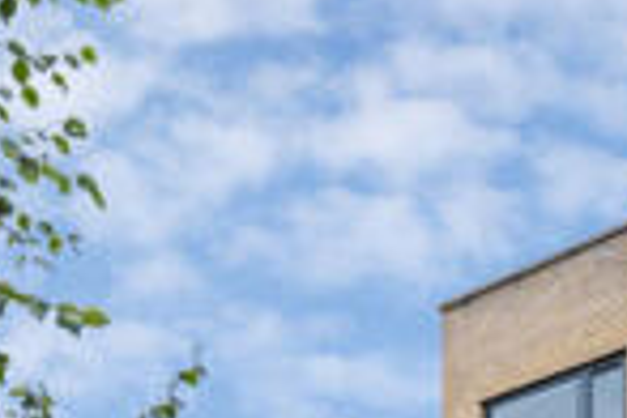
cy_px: 561
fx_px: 1637
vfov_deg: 13.9
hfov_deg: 21.3
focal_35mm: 94
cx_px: 544
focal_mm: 19.1
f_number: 8
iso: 640
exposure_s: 1/200
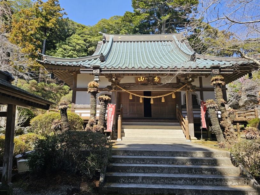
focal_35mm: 23
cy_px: 98
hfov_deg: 73.9
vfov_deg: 58.9
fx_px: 173
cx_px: 130
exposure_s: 1/272
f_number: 1.7
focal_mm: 6.3
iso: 10
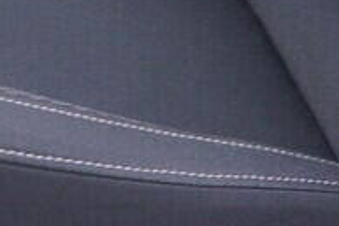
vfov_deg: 4.7
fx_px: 2525
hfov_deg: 7.4
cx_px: -339
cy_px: -613
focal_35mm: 268
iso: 200
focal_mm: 24
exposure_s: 1/40
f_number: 2.8
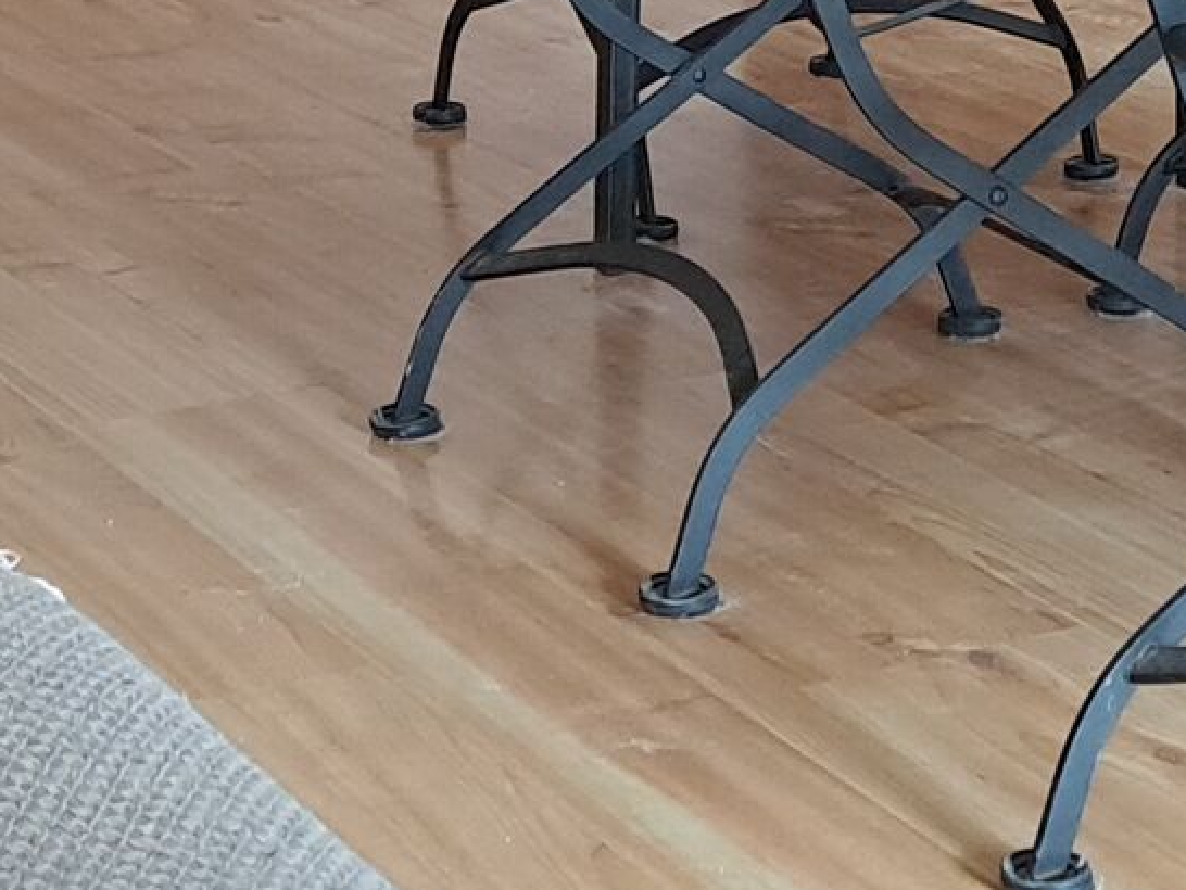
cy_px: -966
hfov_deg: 16.0
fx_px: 4216
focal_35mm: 123
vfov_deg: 10.9
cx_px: 810
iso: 500
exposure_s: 1/50
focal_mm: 5.23
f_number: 1.8
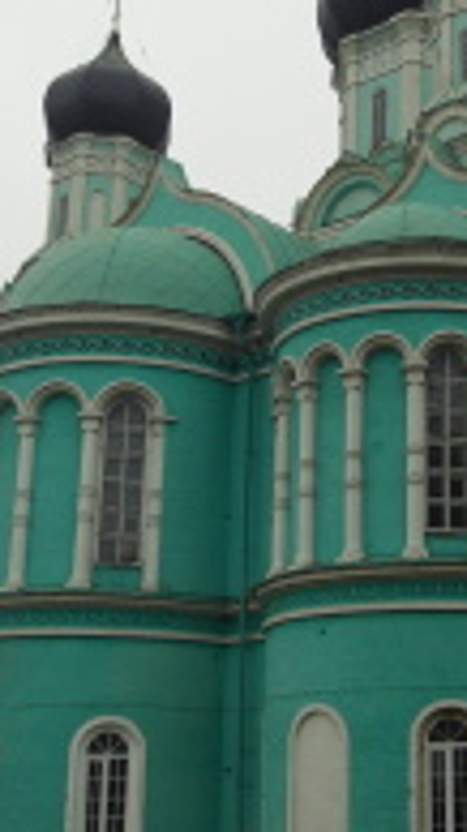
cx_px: 433
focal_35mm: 63
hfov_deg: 18.7
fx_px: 1388
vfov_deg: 33.3
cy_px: 392
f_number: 8
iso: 80
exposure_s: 1/80
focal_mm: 5.7
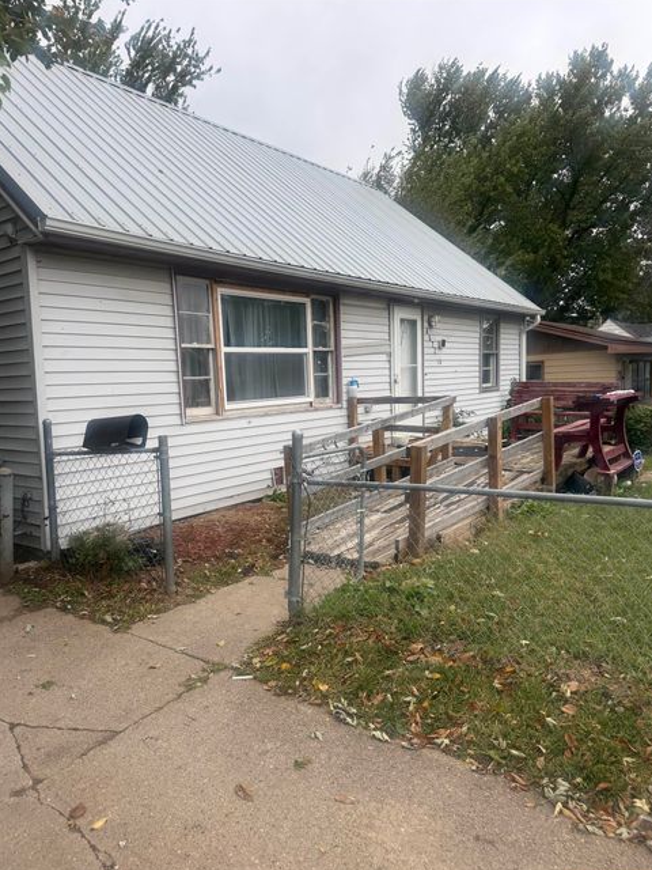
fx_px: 628
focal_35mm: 25
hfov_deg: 54.9
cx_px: 316
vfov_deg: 69.4
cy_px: 448
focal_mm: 6.76
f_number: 1.78
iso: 100
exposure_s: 1/433
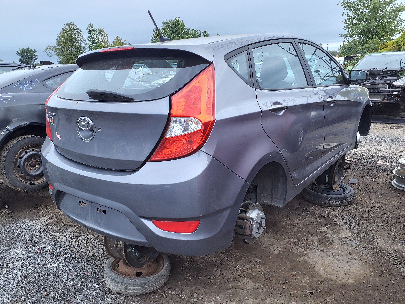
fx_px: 304
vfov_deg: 53.1
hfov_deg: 67.3
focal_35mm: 26
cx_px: 202
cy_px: 152
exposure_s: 1/229
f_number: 1.9
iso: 40
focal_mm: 3.58
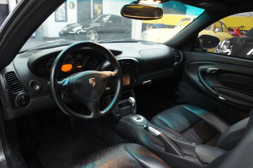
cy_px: 84
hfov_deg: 67.4
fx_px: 190
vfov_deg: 47.9
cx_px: 126
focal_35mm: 27
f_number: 3.5
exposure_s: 1/30
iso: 1600
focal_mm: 18
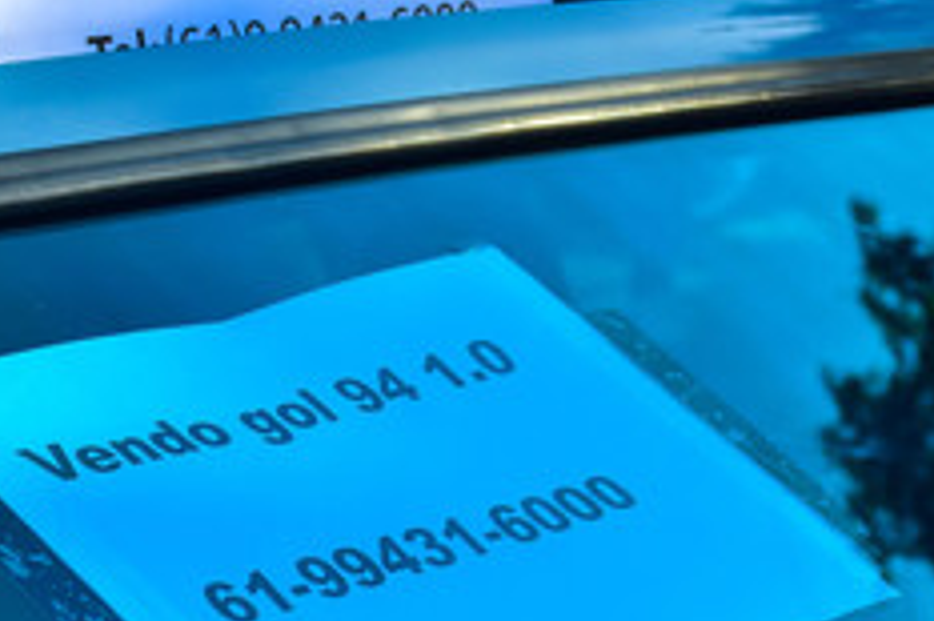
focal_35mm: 145
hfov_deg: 14.1
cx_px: 317
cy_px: 367
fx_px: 3761
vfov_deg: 9.4
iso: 200
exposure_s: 1/250
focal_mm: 45
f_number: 6.3
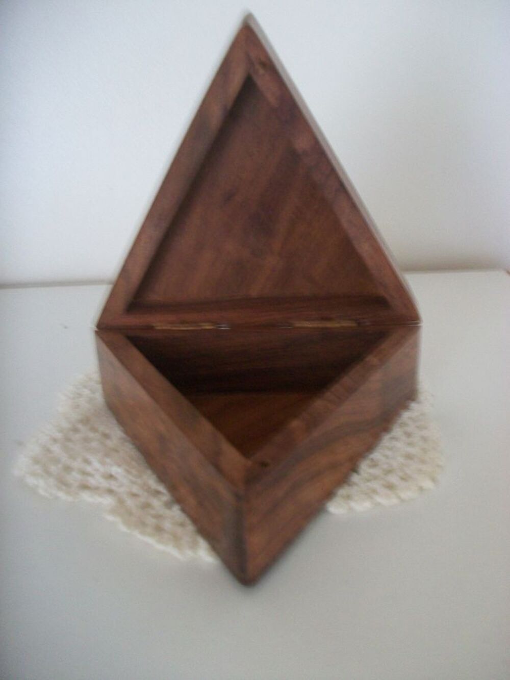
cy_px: 340
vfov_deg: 54.0
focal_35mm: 34
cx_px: 255
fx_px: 668
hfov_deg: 41.8
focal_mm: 5.7
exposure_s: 1/8
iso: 160
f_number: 2.8
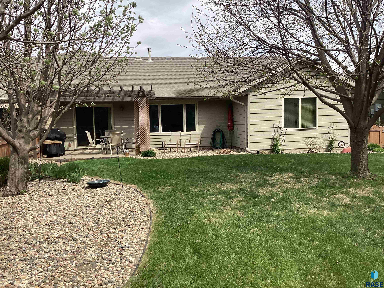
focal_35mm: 31
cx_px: 192
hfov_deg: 58.4
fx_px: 344
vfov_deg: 45.4
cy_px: 144
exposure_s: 1/1006
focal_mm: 3.3
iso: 25
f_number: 2.4
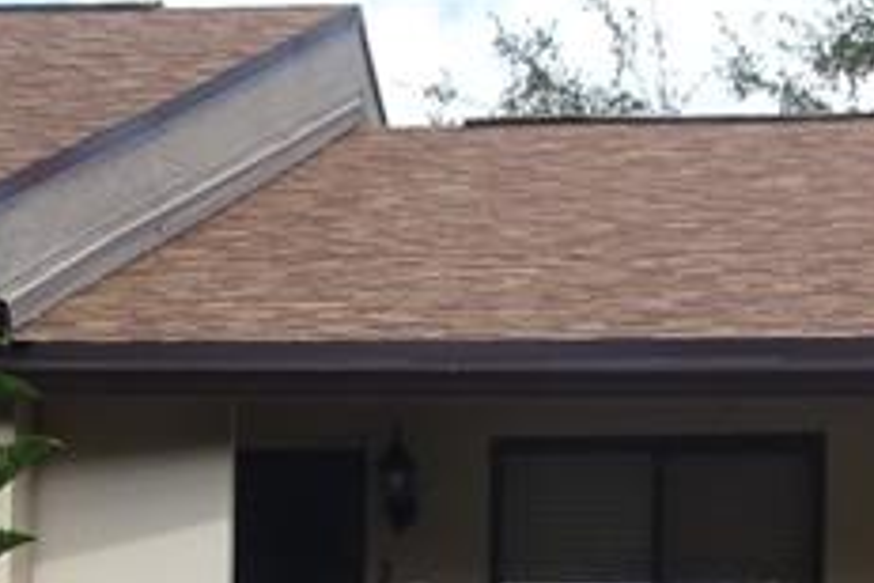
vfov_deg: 6.2
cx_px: 621
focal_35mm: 212
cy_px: 1435
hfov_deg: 9.7
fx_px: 5146
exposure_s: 1/320
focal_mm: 7.87
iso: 80
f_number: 4.5
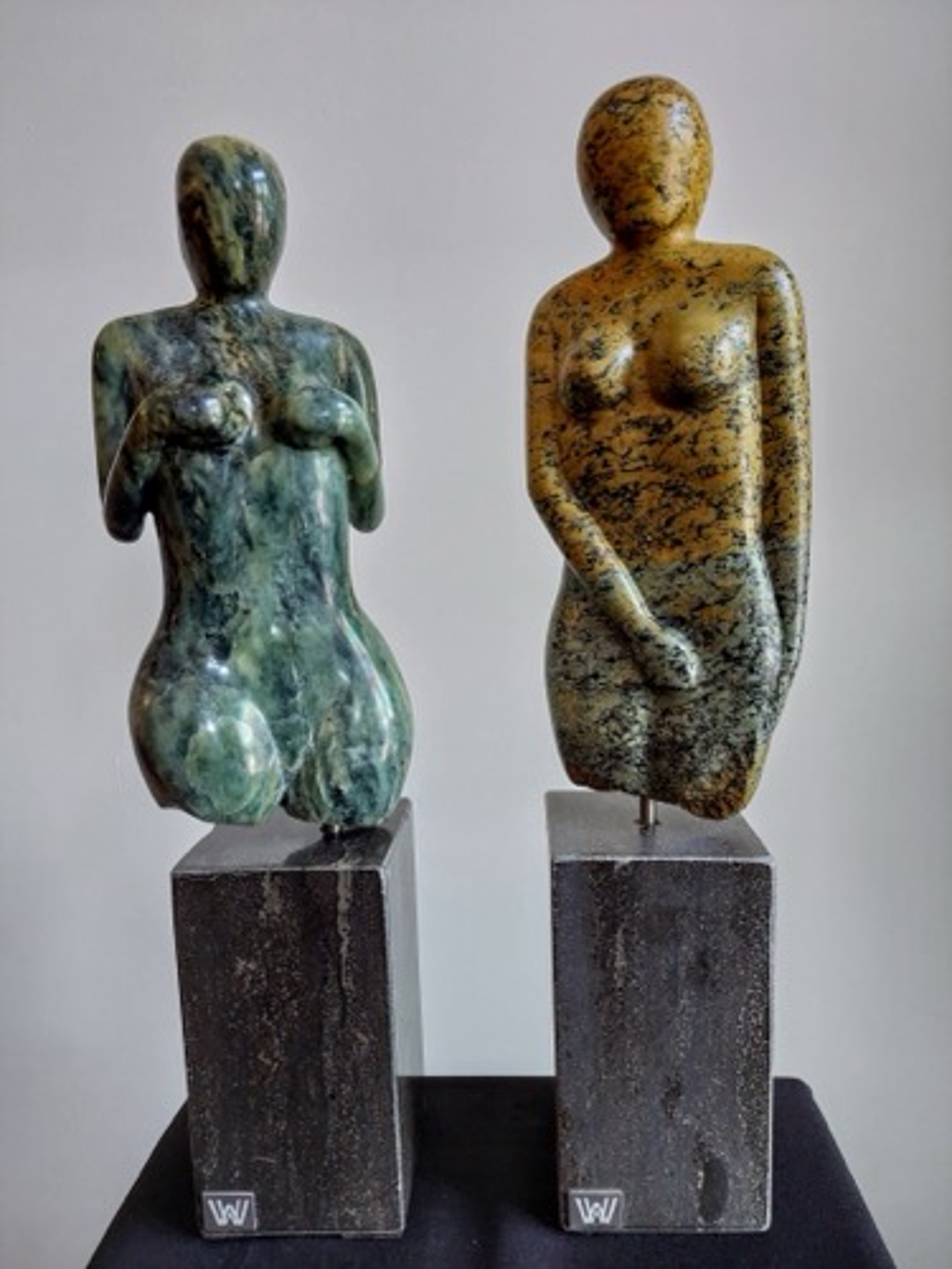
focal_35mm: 25
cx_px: 476
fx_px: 917
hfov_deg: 54.9
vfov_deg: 69.4
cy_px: 634
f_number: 1.8
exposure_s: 1/50
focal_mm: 5.23
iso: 100
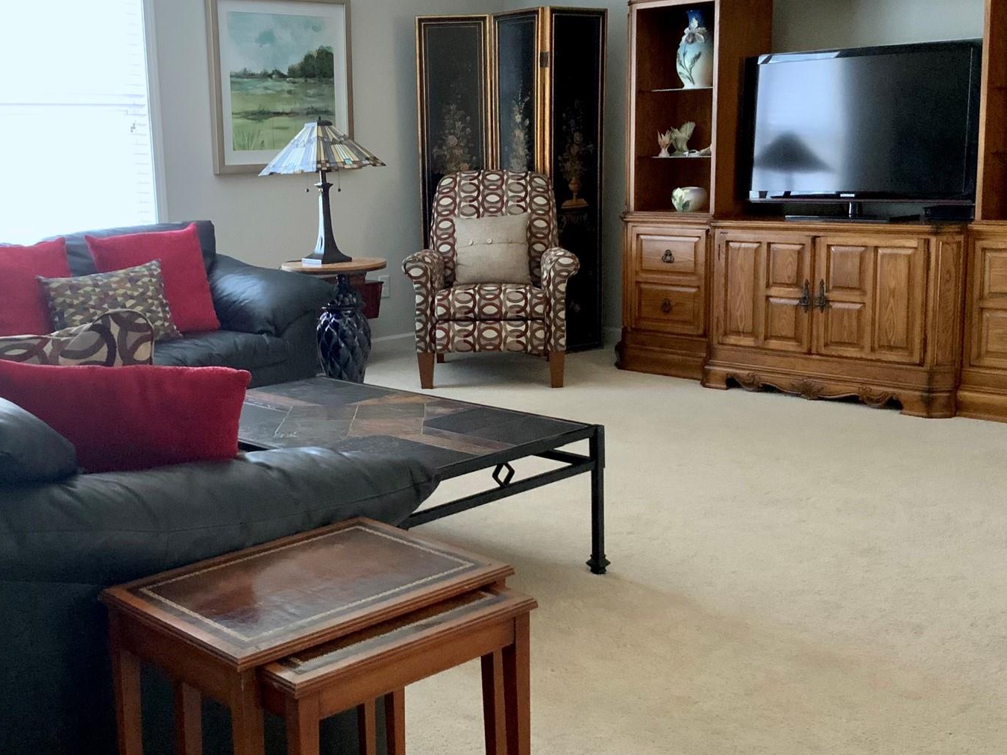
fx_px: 1280
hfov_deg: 42.7
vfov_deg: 32.9
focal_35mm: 44
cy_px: 357
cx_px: 401
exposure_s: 1/40
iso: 250
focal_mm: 3
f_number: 1.8
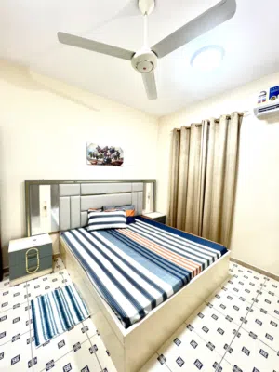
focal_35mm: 13
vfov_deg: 106.2
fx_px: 140
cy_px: 186
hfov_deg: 89.9
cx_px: 140
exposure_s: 1/99
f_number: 1.8
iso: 160
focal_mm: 1.57
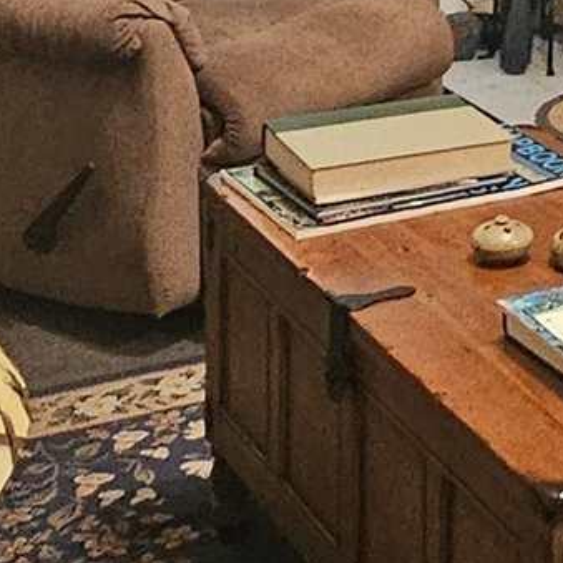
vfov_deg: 14.7
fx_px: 1914
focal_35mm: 104
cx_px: 706
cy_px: -440
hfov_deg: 16.0
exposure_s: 1/24
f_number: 2.2
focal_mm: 2.2
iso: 640
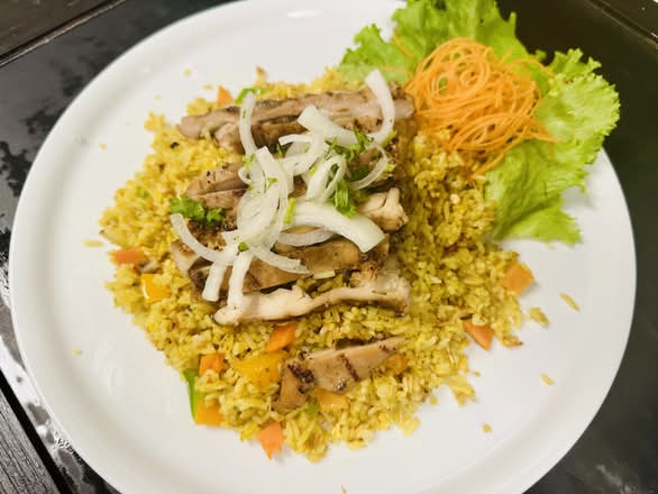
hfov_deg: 71.6
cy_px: 247
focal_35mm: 24
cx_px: 329
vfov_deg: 56.9
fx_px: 456
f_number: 1.78
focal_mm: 6.86
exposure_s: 1/60
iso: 160
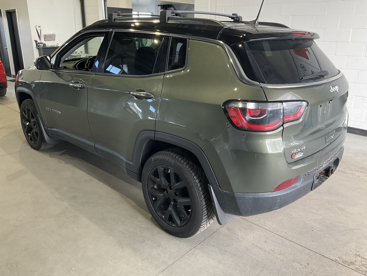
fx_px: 307
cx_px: 184
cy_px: 138
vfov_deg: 48.2
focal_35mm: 29
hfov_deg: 61.7
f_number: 1.8
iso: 64
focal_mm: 3
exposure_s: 1/117
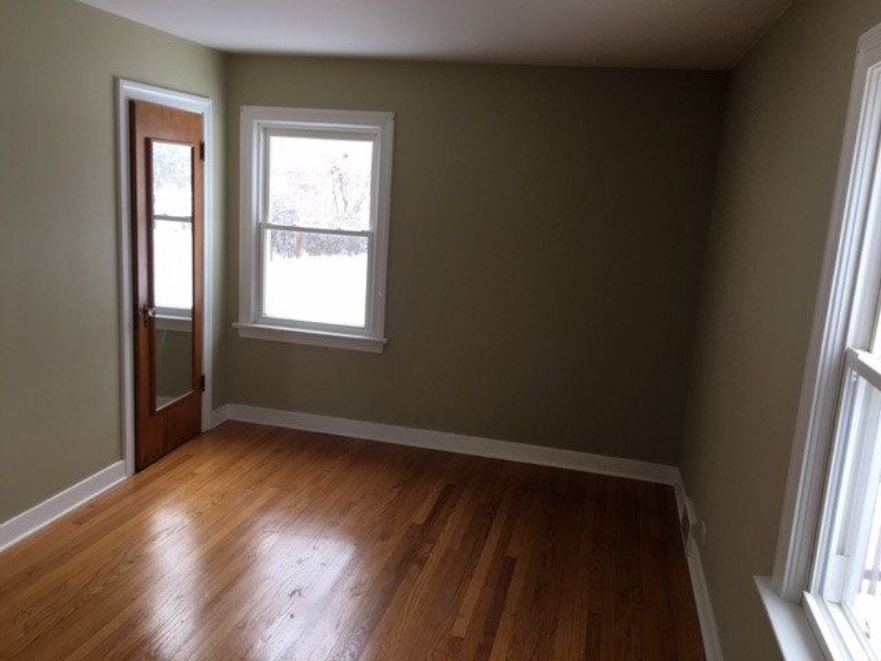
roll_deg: -3.1
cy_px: 330
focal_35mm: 29
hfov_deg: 61.7
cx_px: 440
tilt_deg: -10.3
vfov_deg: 48.2
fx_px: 738
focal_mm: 4.15
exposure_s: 1/40
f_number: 2.2
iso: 25
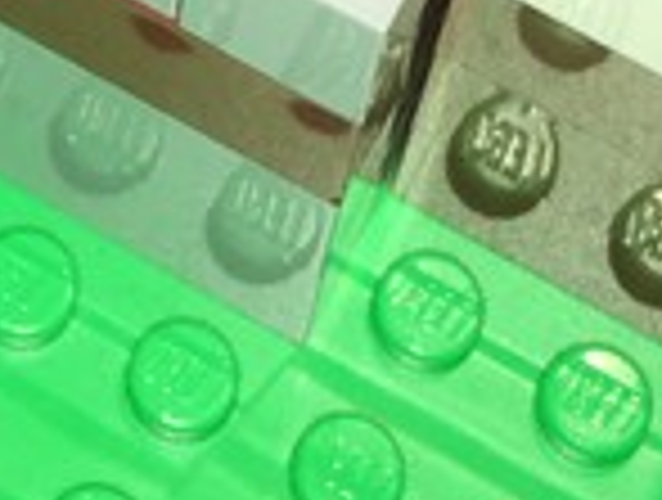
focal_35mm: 177
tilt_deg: -58.4
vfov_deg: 7.7
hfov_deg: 11.1
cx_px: 36
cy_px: -759
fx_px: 3393
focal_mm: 4.15
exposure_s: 1/108
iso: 25
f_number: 2.2
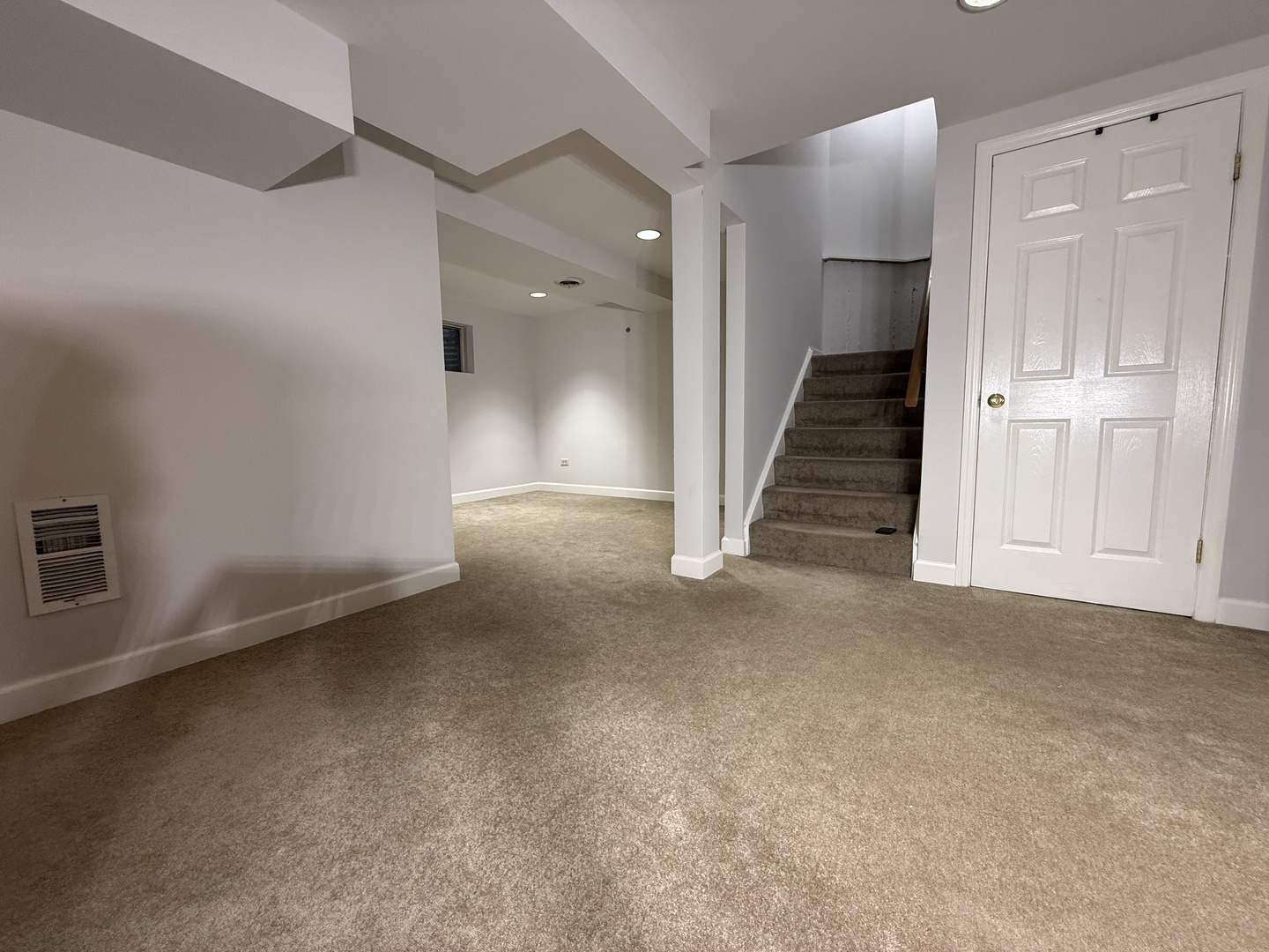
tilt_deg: -5.8
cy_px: 476
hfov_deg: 102.1
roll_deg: +1.0
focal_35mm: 14
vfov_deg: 85.7
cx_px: 634
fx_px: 513
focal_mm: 2.22
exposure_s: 1/60
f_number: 2.2
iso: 250
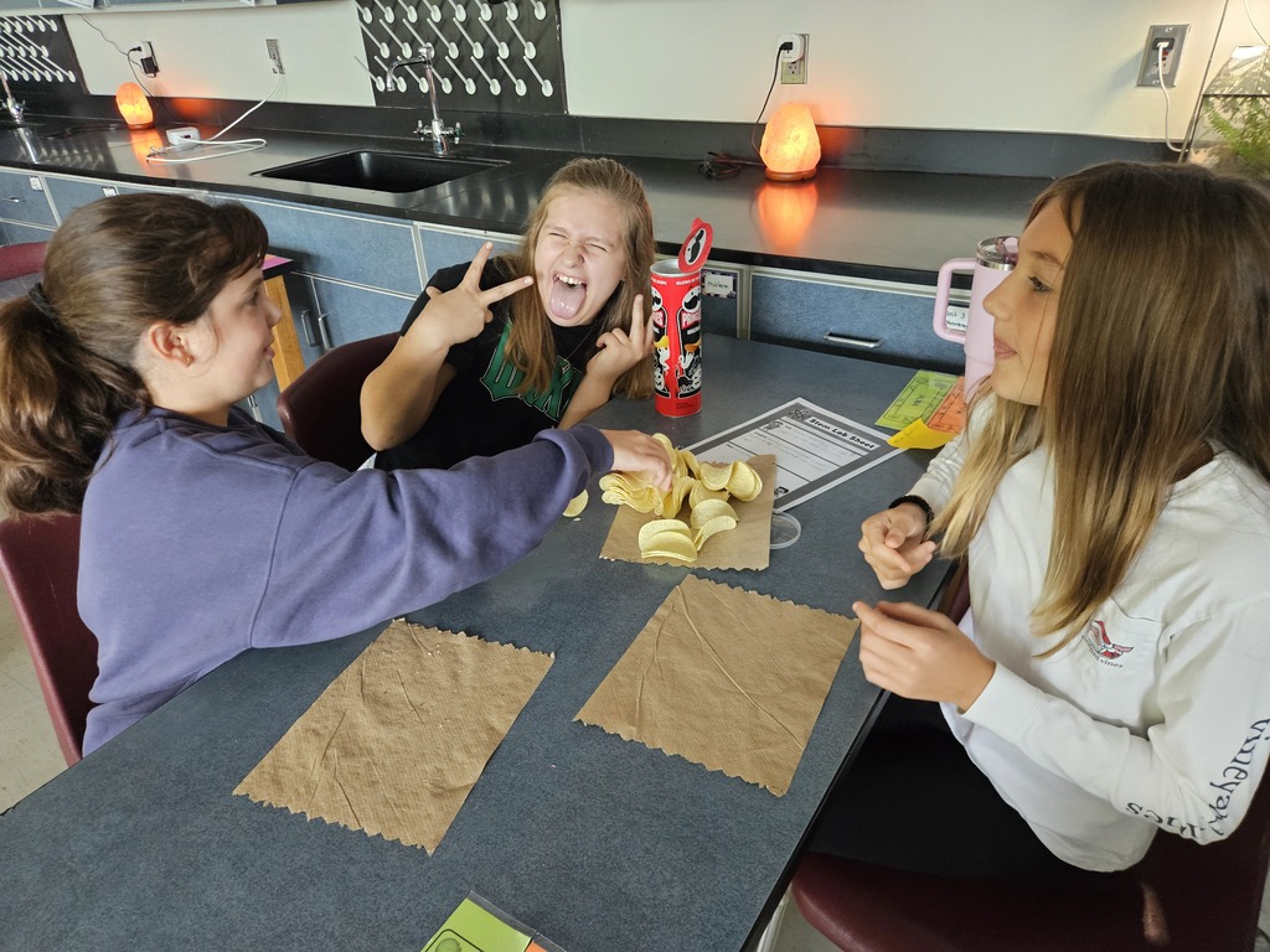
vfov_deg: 58.9
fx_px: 844
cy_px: 476
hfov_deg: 73.9
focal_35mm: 23
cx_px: 635
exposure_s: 1/120
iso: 500
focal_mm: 5.4
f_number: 1.8
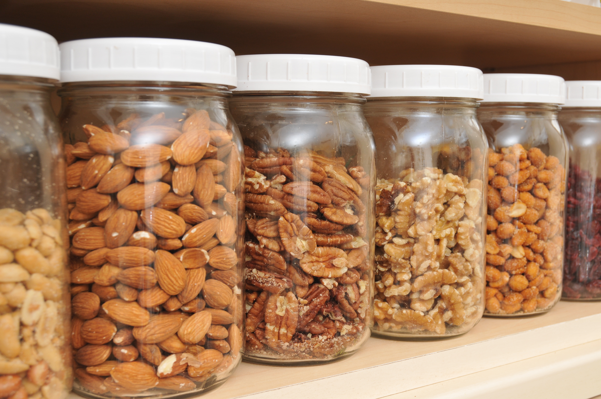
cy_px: 200
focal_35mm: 46
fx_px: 775
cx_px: 300
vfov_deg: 28.9
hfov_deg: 42.4
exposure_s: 1/250
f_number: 8
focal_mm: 31
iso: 200
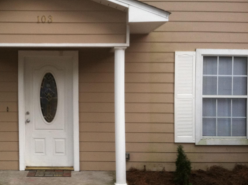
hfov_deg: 35.5
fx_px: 379
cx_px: 63
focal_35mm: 53
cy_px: 92
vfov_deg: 27.4
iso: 125
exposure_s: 1/120
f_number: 2.8
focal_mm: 3.85
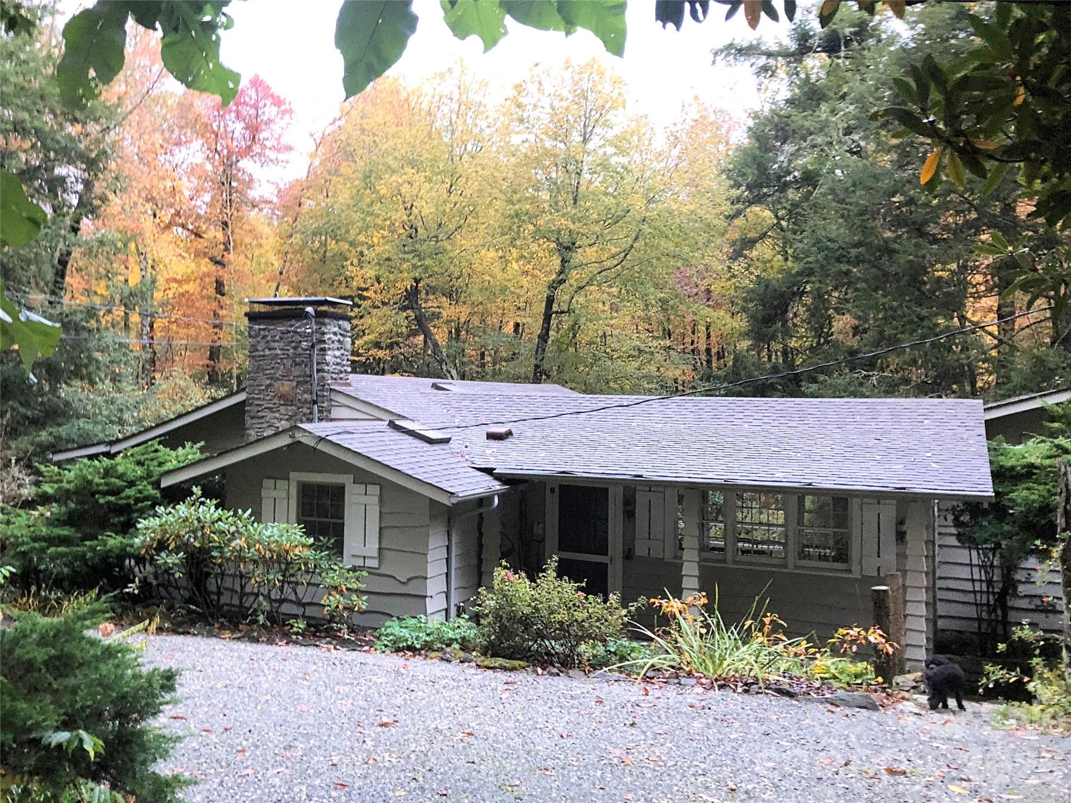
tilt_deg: -1.9
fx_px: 866
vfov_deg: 49.7
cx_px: 536
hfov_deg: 63.5
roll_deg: -0.6
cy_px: 402
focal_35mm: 28
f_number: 1.8
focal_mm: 3.99
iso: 100
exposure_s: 1/12
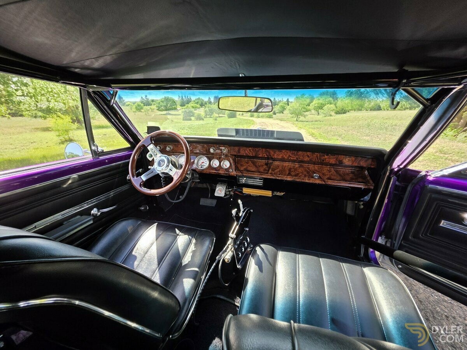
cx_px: 234
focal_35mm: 13
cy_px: 175
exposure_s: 1/120
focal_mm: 2.2
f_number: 1.9
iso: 25
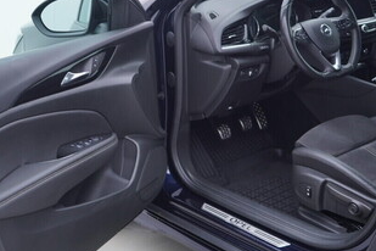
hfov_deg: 31.4
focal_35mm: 64
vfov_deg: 21.2
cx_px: 176
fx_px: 668
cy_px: 81
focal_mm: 24
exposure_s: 1/50
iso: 125
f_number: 3.2
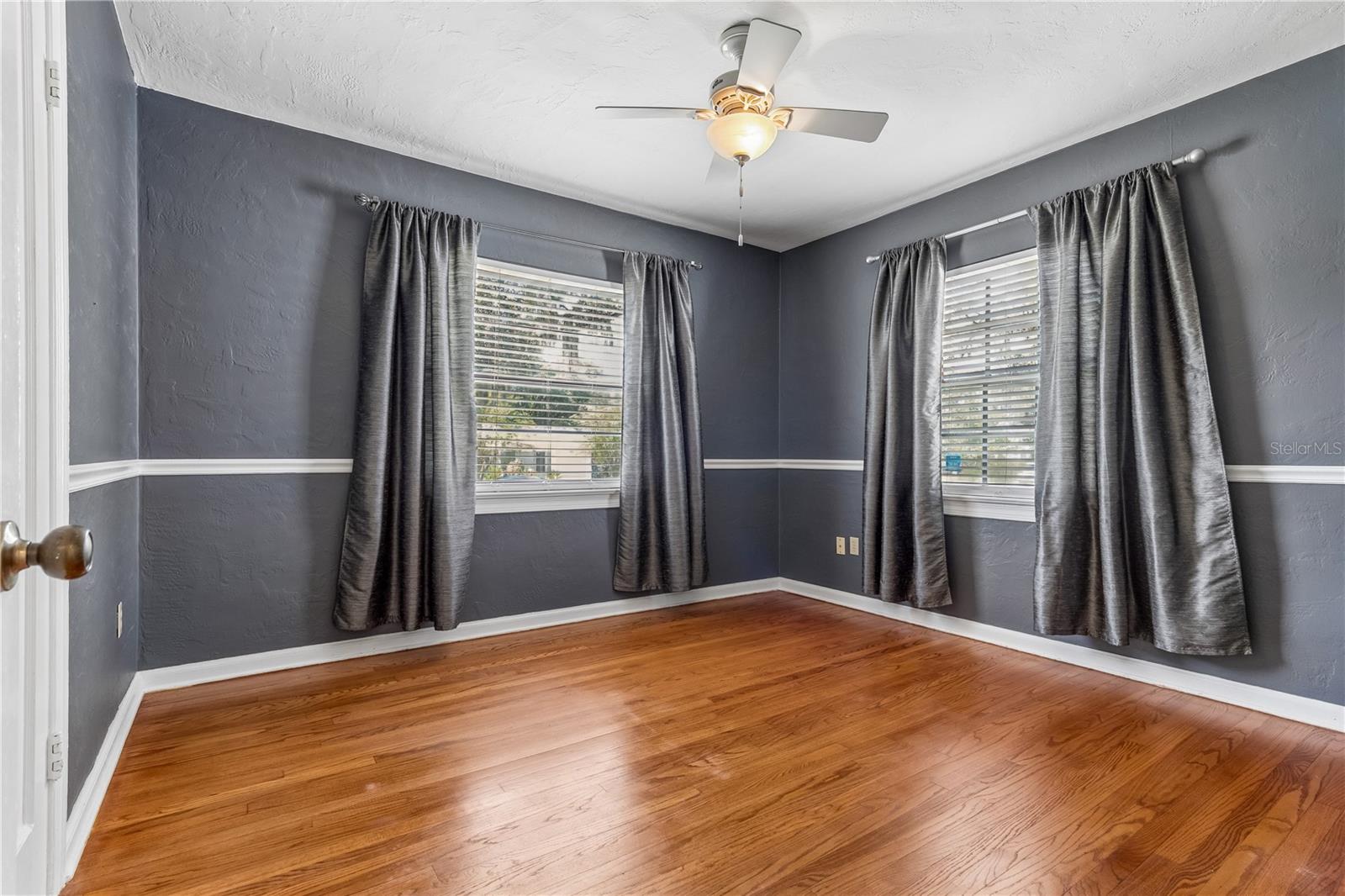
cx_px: 672
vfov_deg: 73.7
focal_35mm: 16
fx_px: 598
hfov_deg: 96.7
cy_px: 448
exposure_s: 1/25
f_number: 9
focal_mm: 16
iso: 800
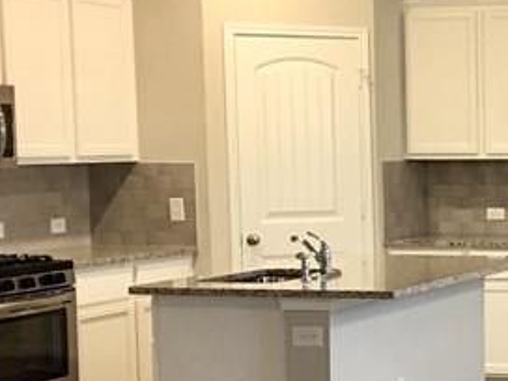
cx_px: 642
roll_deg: +0.3
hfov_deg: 17.1
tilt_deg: -5.4
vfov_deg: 13.5
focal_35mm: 109
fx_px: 1600
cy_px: 318
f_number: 2.2
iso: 40
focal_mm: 4.15
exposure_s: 1/15
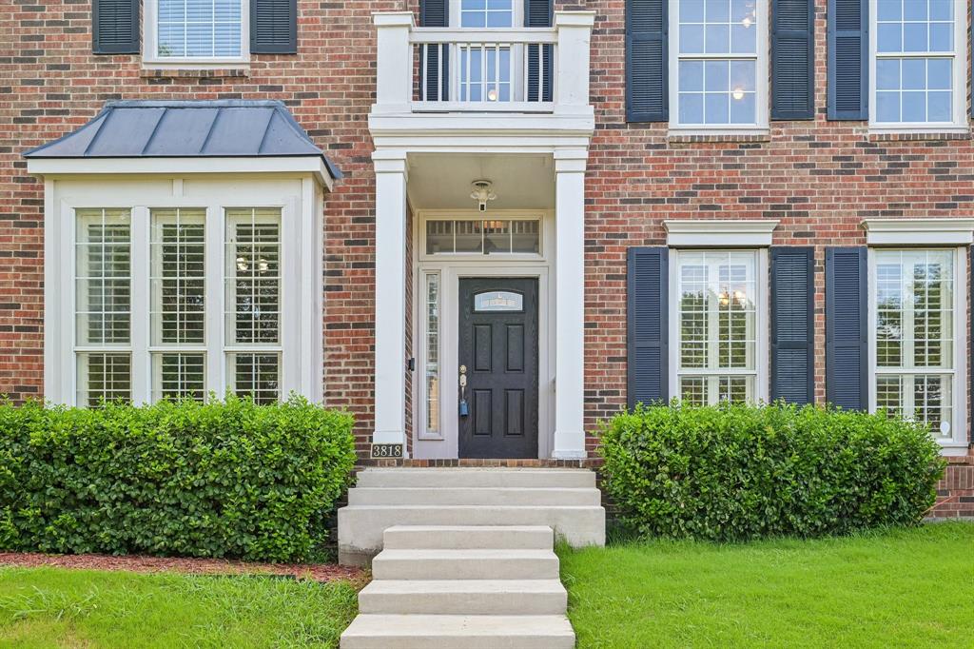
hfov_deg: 61.9
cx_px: 487
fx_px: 811
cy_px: 324
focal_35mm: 30
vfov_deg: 43.6
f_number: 8
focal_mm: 30
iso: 400
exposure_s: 1/125
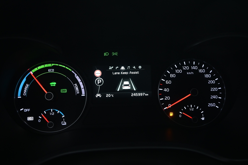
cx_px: 124
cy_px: 82
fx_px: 212
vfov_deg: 42.6
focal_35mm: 31
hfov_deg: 60.7
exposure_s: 1/6
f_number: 5
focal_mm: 20.5
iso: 1000
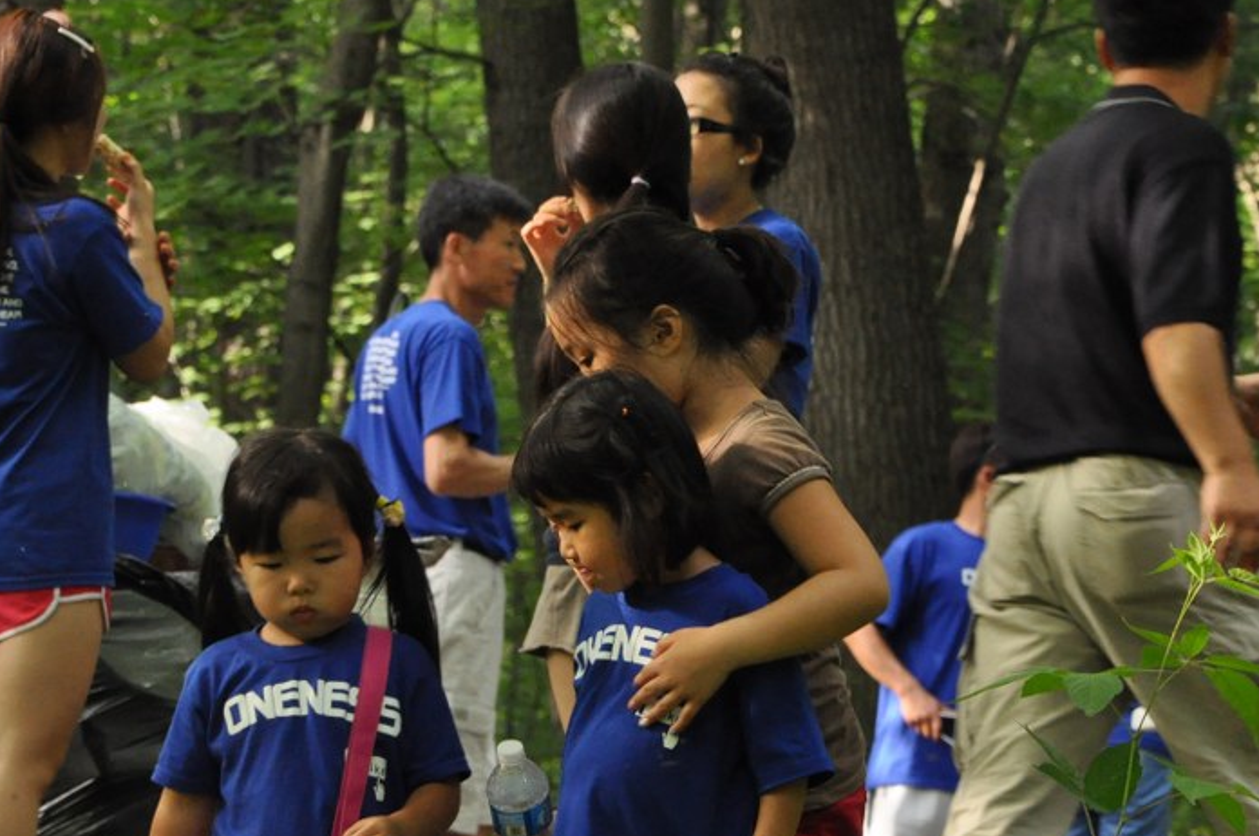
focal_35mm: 232
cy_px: 523
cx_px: 564
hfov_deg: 8.9
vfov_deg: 5.9
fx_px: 8093
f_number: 11
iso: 2000
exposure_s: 1/100
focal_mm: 105
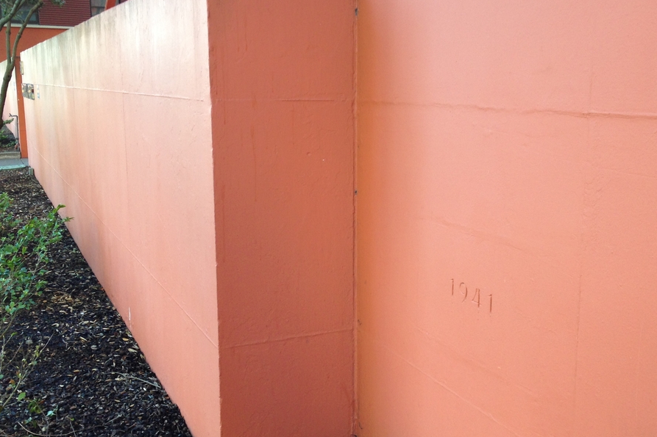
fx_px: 821
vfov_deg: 29.9
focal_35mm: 45
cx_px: 384
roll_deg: -0.4
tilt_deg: -9.2
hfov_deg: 43.5
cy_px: 211
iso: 50
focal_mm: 4.12
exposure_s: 1/24
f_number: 2.4
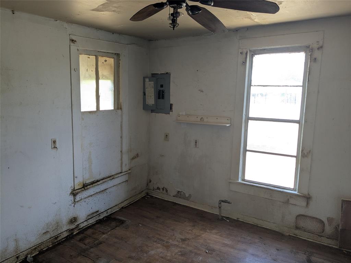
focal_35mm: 27
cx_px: 176
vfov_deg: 51.4
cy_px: 132
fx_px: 274
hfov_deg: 65.3
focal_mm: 4.38
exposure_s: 1/120
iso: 54
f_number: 1.73
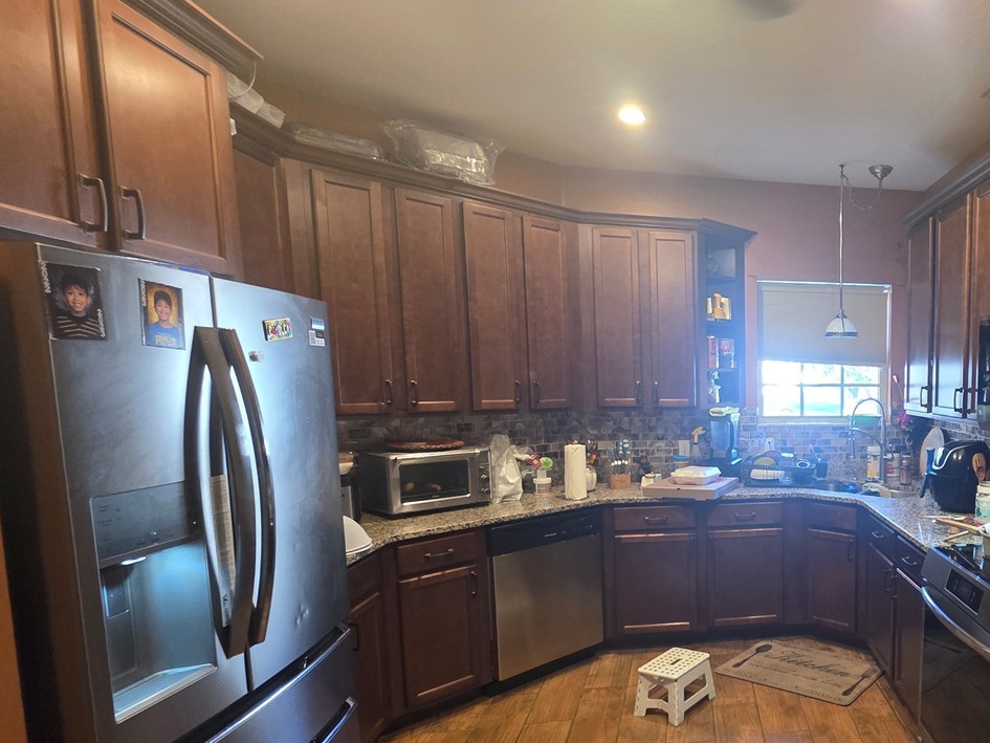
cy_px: 455
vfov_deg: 60.4
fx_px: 629
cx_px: 829
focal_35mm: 22
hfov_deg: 67.2
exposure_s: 1/60
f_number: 1.9
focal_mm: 2.2
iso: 500
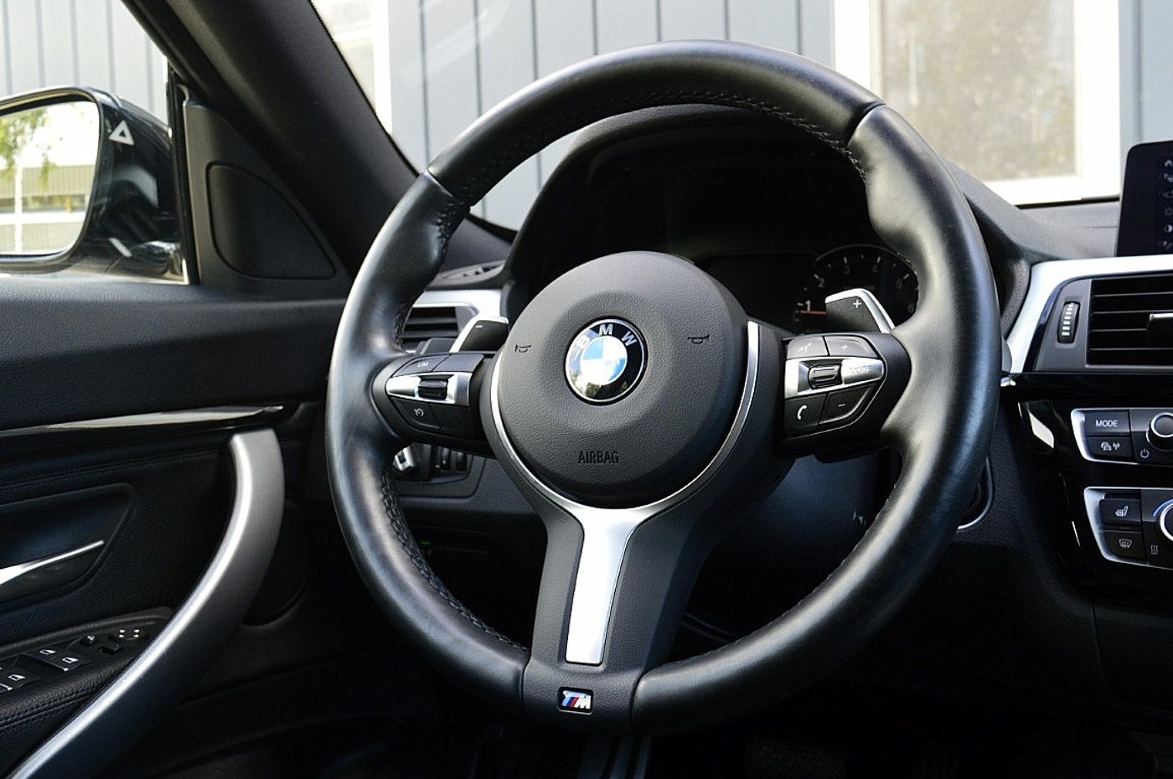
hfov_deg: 59.5
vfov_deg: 41.6
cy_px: 390
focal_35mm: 32
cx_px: 586
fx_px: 1025
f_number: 7.1
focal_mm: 21
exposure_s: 1/60
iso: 800
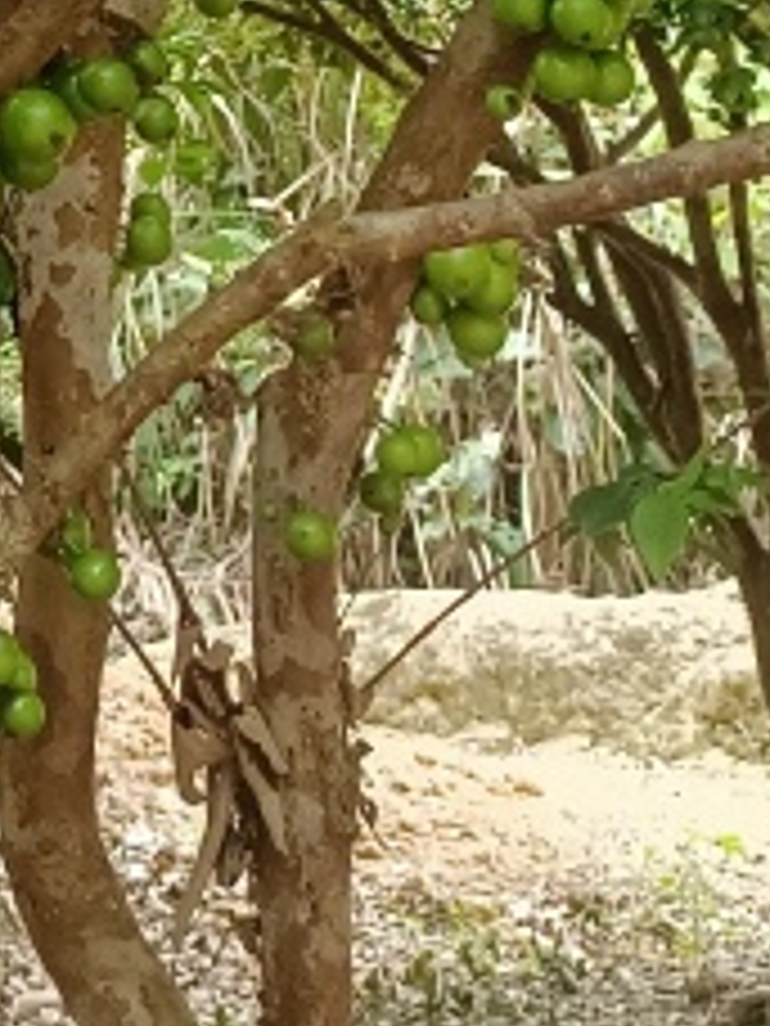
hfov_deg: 11.7
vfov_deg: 15.5
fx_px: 3470
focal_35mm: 117
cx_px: -608
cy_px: -529
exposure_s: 1/50
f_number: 1.79
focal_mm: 4.71
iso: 1104
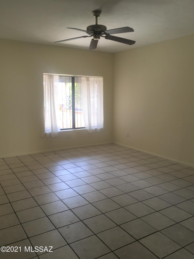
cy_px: 130
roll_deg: -0.8
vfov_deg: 61.7
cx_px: 97
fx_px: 217
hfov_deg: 48.2
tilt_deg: -10.5
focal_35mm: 29
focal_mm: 4.15
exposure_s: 1/50
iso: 32
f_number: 2.2
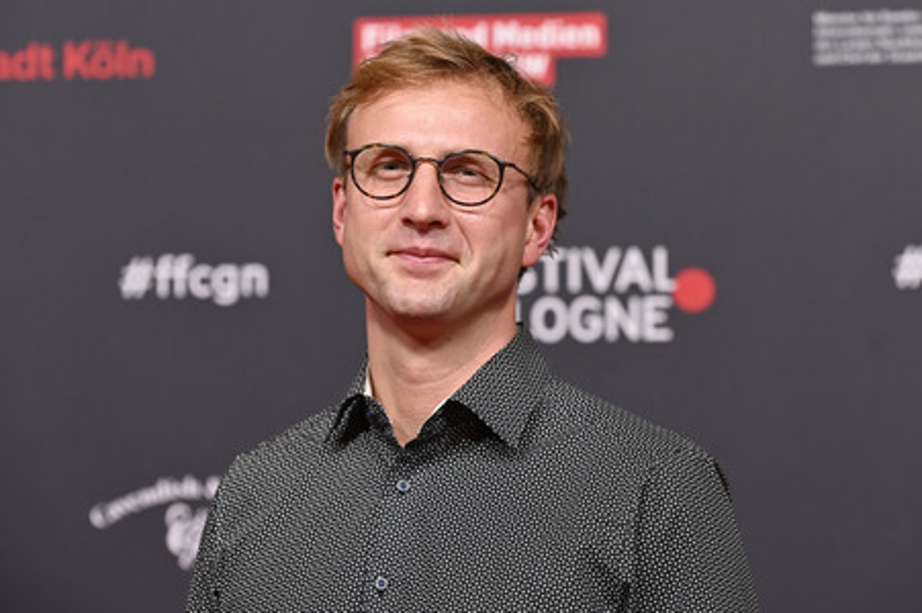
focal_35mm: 105
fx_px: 2687
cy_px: 306
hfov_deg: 19.5
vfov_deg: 13.0
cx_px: 461
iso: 1000
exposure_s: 1/200
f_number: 5
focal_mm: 105
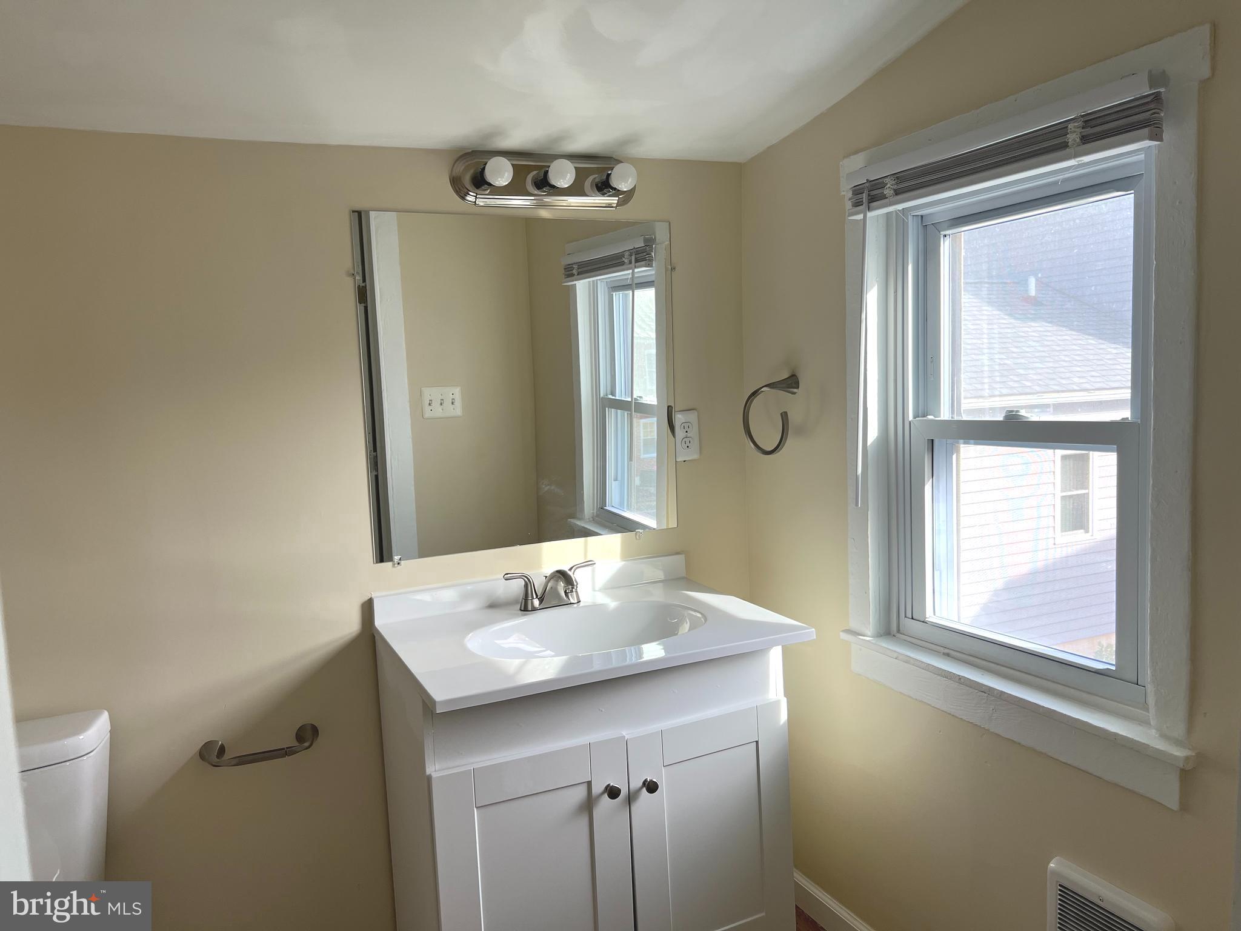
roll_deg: +2.2
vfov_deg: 53.1
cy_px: 466
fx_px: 932
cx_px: 620
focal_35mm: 26
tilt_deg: -6.3
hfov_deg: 67.3
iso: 40
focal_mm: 5.7
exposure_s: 1/197
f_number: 1.5
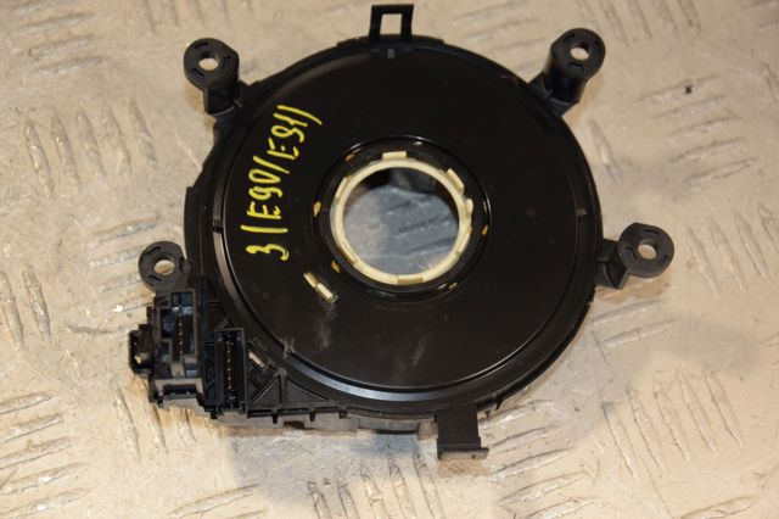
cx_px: 390
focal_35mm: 105
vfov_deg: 13.0
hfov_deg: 19.5
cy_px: 260
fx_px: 2271
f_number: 5.3
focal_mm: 70
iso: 800
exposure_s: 1/160
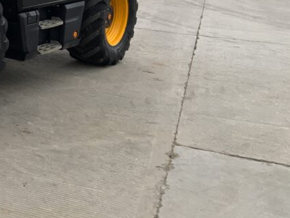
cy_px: -8
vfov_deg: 20.0
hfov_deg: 25.0
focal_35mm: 71
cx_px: -47
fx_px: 595
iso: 16
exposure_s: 1/1076
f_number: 1.8
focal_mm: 3
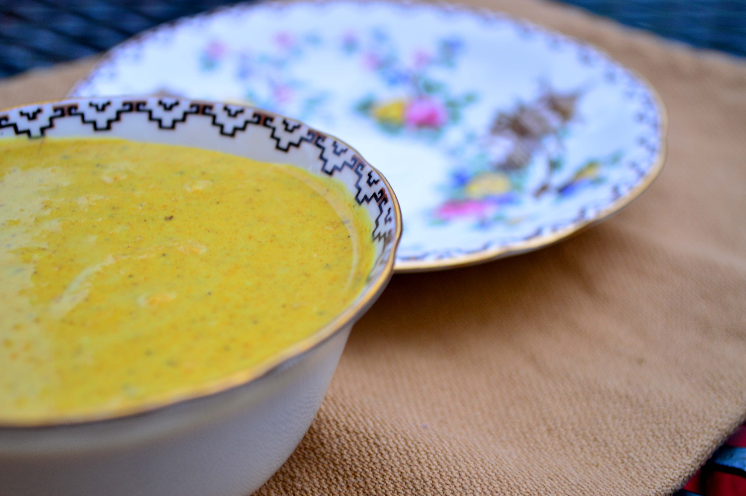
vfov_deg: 22.6
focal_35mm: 60
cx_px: 373
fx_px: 1242
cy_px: 248
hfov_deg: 33.4
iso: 200
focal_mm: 40
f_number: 5.3
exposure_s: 1/25
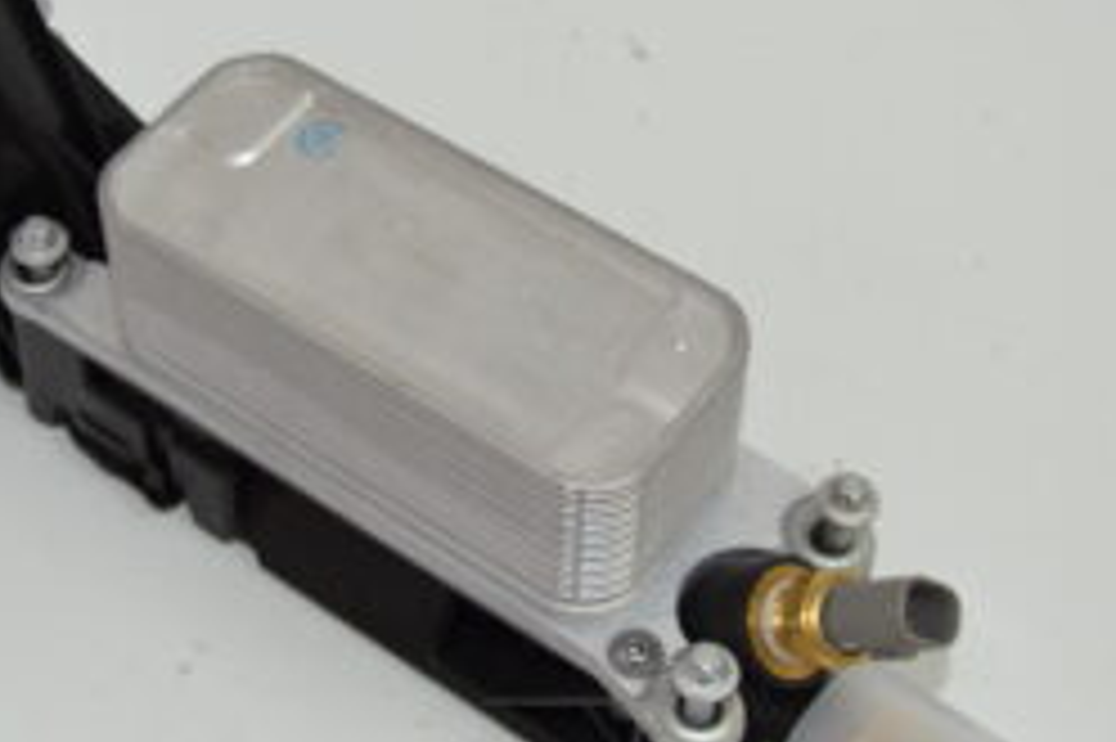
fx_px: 2540
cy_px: 265
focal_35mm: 82
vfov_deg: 16.6
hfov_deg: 24.7
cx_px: 430
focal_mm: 22
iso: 200
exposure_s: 1/25
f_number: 3.5
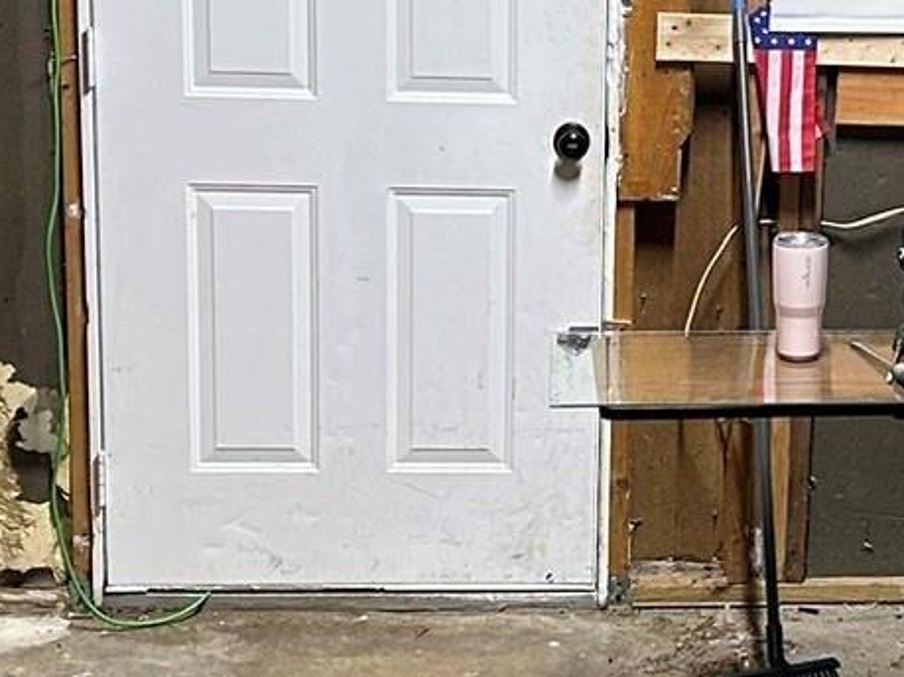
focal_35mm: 116
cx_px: 874
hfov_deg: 16.7
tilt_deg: -15.0
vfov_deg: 12.8
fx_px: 3029
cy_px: 281
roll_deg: -1.6
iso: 160
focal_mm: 5.7
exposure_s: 1/60
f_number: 1.5
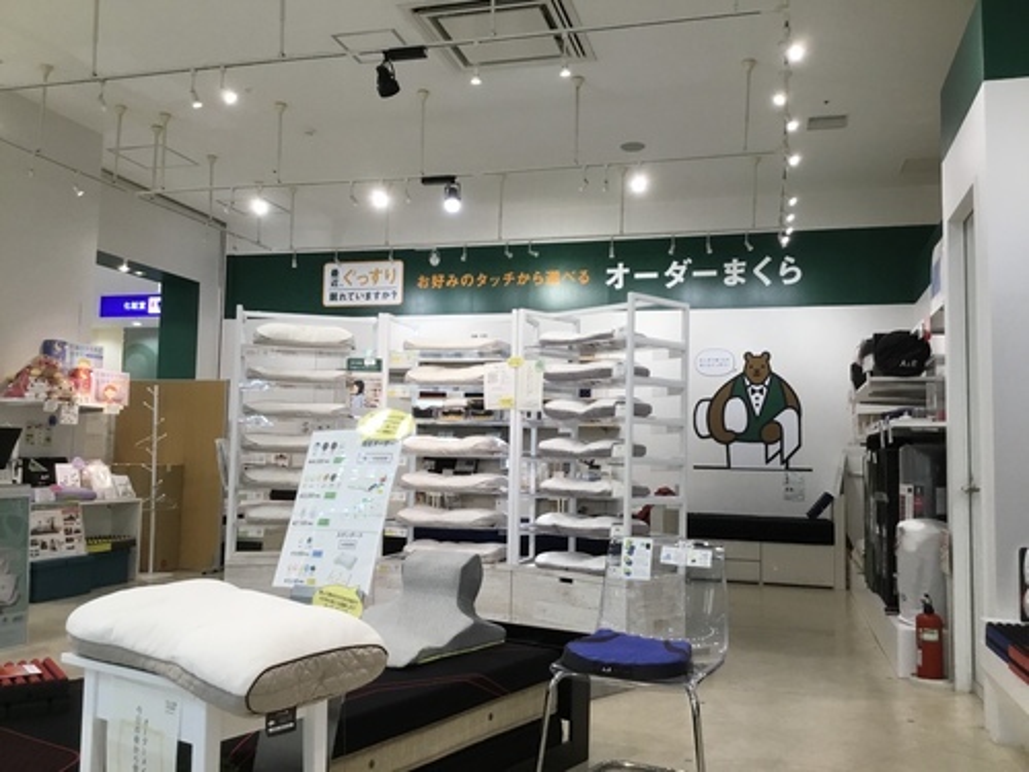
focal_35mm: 31
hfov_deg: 58.4
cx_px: 514
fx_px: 922
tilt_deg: +5.5
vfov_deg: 45.4
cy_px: 386
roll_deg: -1.2
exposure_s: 1/30
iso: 40
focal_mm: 3.3
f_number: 2.4
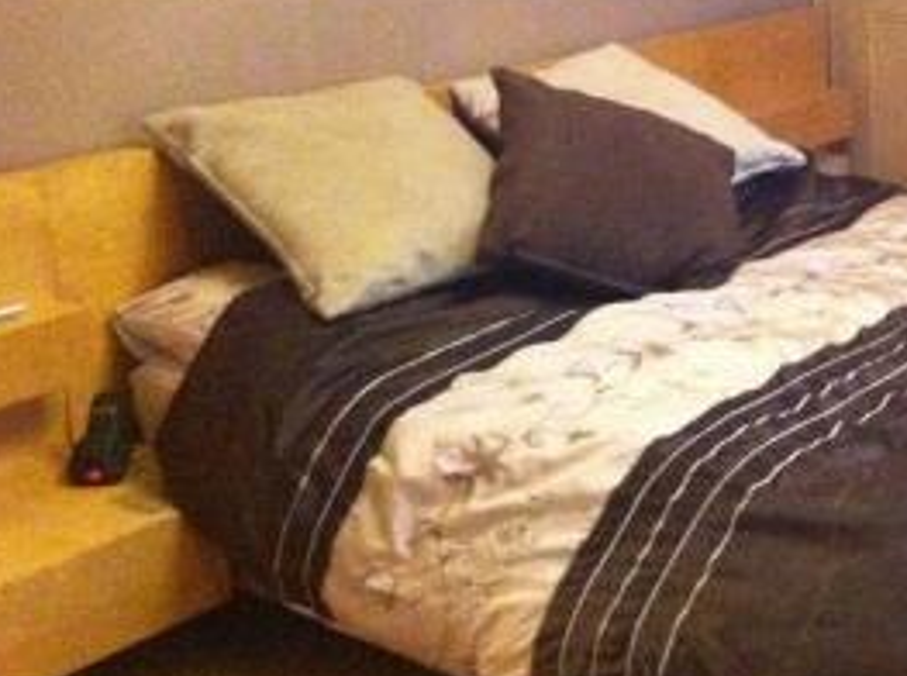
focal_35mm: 78
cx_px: 990
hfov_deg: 23.6
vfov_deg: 18.7
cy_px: 153
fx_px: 2039
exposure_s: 1/17
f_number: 2.8
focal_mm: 3.85
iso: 1000
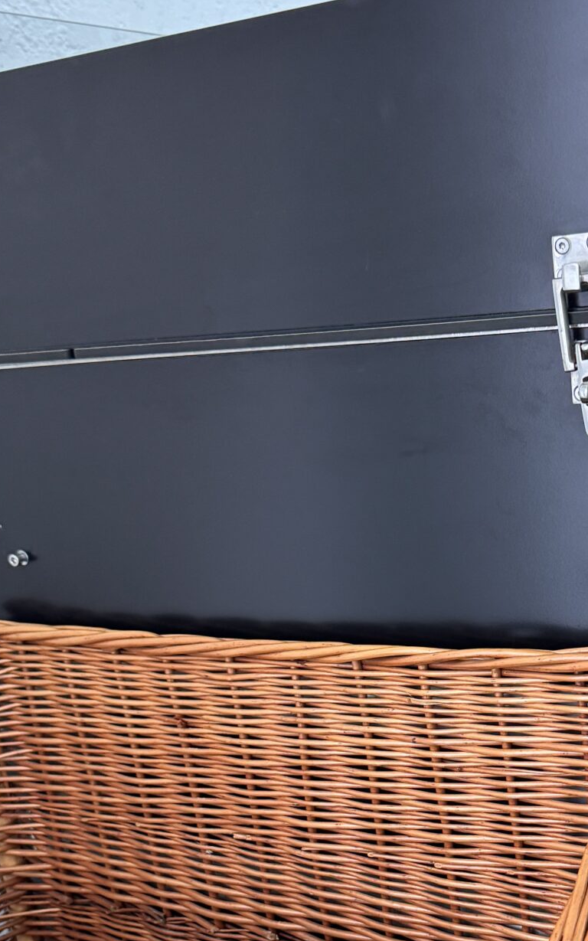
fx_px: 1359
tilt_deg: -22.3
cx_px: 503
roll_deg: +8.9
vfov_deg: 36.7
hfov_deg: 23.9
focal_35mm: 53
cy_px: 771
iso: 320
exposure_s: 1/50
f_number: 1.78
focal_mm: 6.76
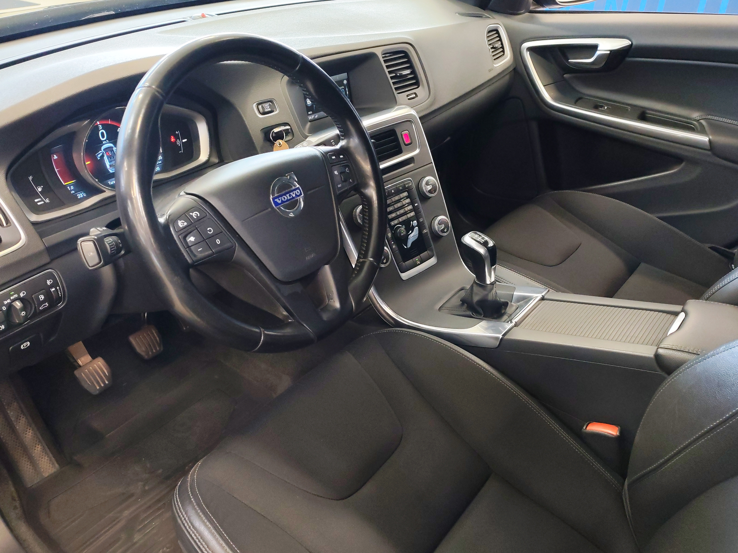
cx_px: 369
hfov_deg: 58.4
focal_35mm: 31
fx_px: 661
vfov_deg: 45.4
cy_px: 276
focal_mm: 6.12
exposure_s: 1/100
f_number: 1.9
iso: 1250
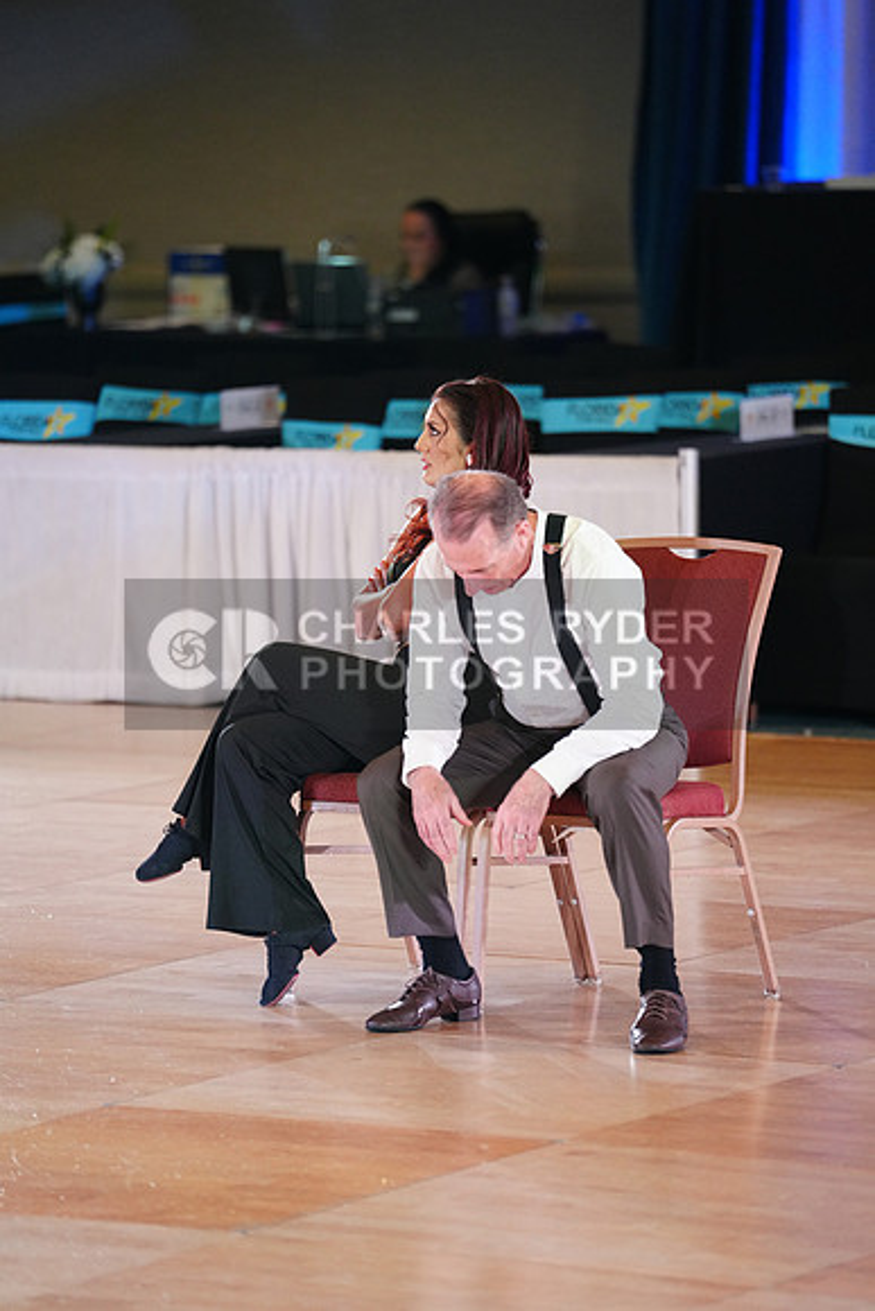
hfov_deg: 6.9
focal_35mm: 200
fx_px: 7287
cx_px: 438
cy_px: 656
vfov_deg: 10.3
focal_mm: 200
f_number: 2.8
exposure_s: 1/500
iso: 2500
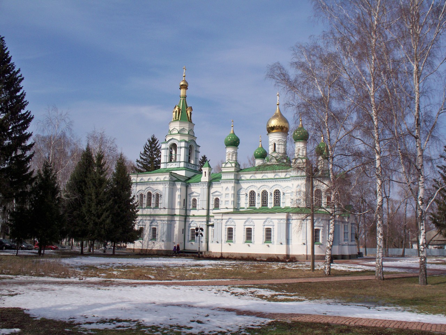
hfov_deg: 52.6
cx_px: 223
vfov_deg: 40.7
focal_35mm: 35
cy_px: 168
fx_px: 451
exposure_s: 1/1000
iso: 80
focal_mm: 7.54
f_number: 4.8
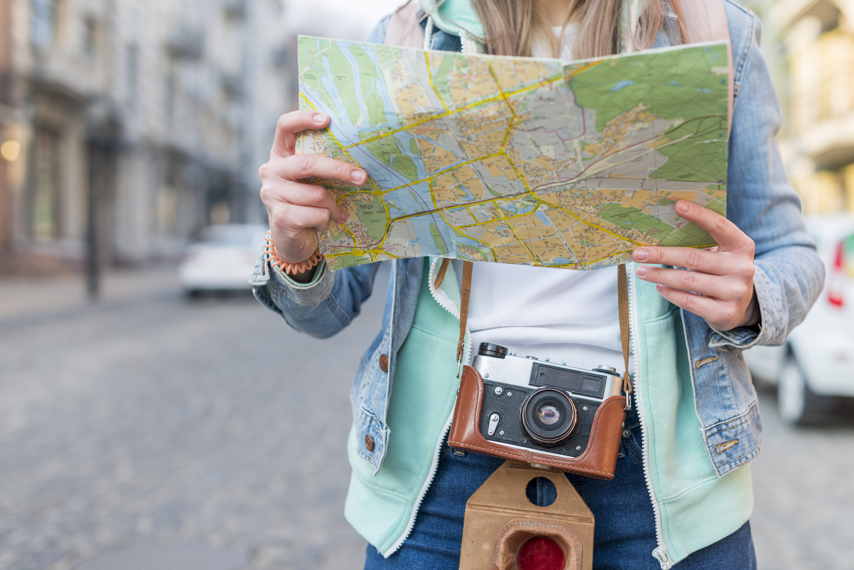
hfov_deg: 39.6
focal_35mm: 50
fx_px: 1186
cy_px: 285
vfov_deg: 27.0
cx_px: 427
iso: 160
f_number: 2.8
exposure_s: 1/400
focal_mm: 50
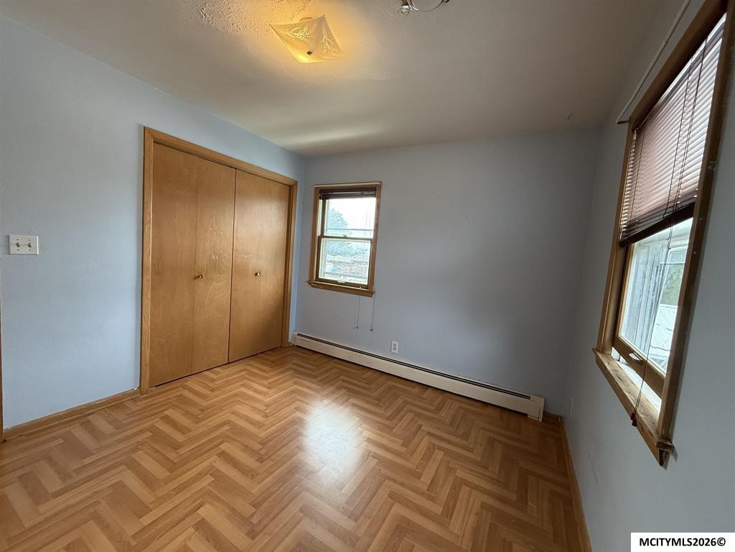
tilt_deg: -3.2
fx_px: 297
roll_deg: -4.1
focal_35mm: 14
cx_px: 368
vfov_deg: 85.7
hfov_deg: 102.1
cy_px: 276
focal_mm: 2.22
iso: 320
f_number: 2.2
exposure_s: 1/120
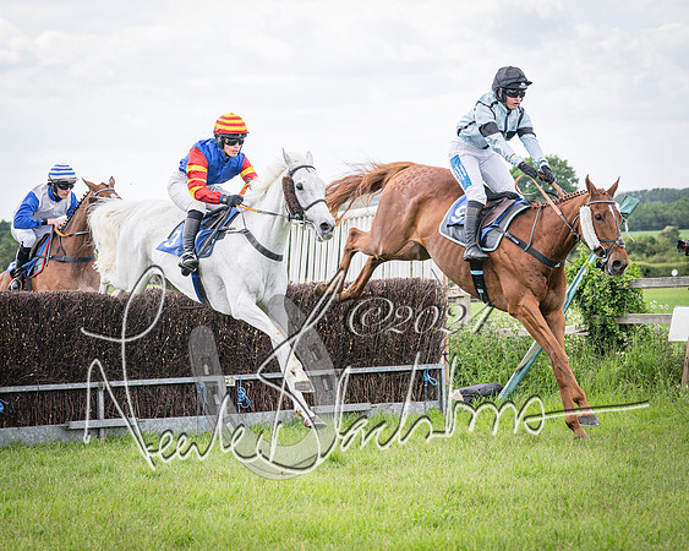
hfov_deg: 14.8
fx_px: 2641
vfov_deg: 11.9
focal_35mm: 130
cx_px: 129
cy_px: 260
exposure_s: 1/1600
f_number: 4
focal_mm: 70
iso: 400
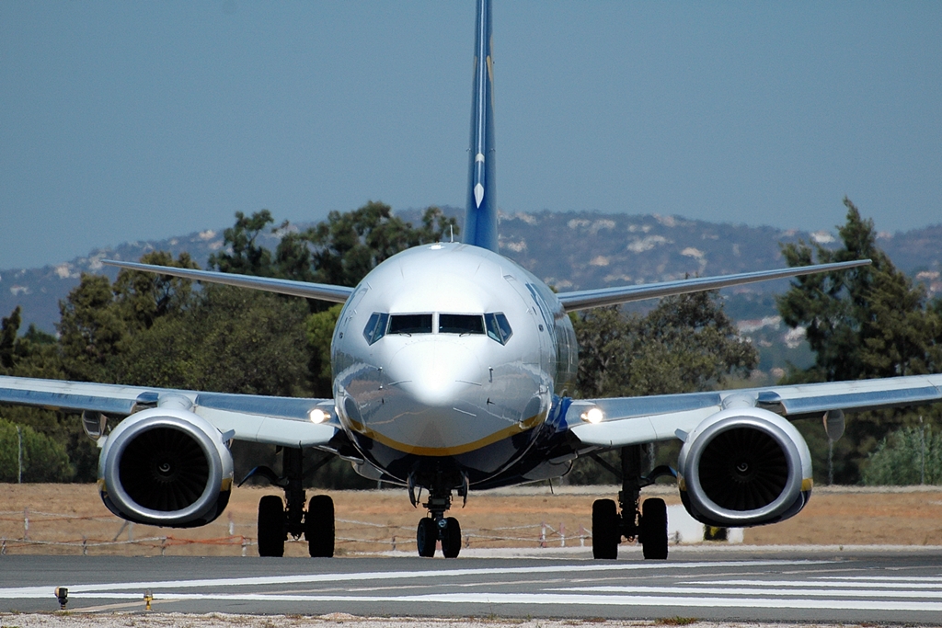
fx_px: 11776
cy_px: 314
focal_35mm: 450
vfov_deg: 3.1
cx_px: 471
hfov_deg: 4.6
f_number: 6.3
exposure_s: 1/2500
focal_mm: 300
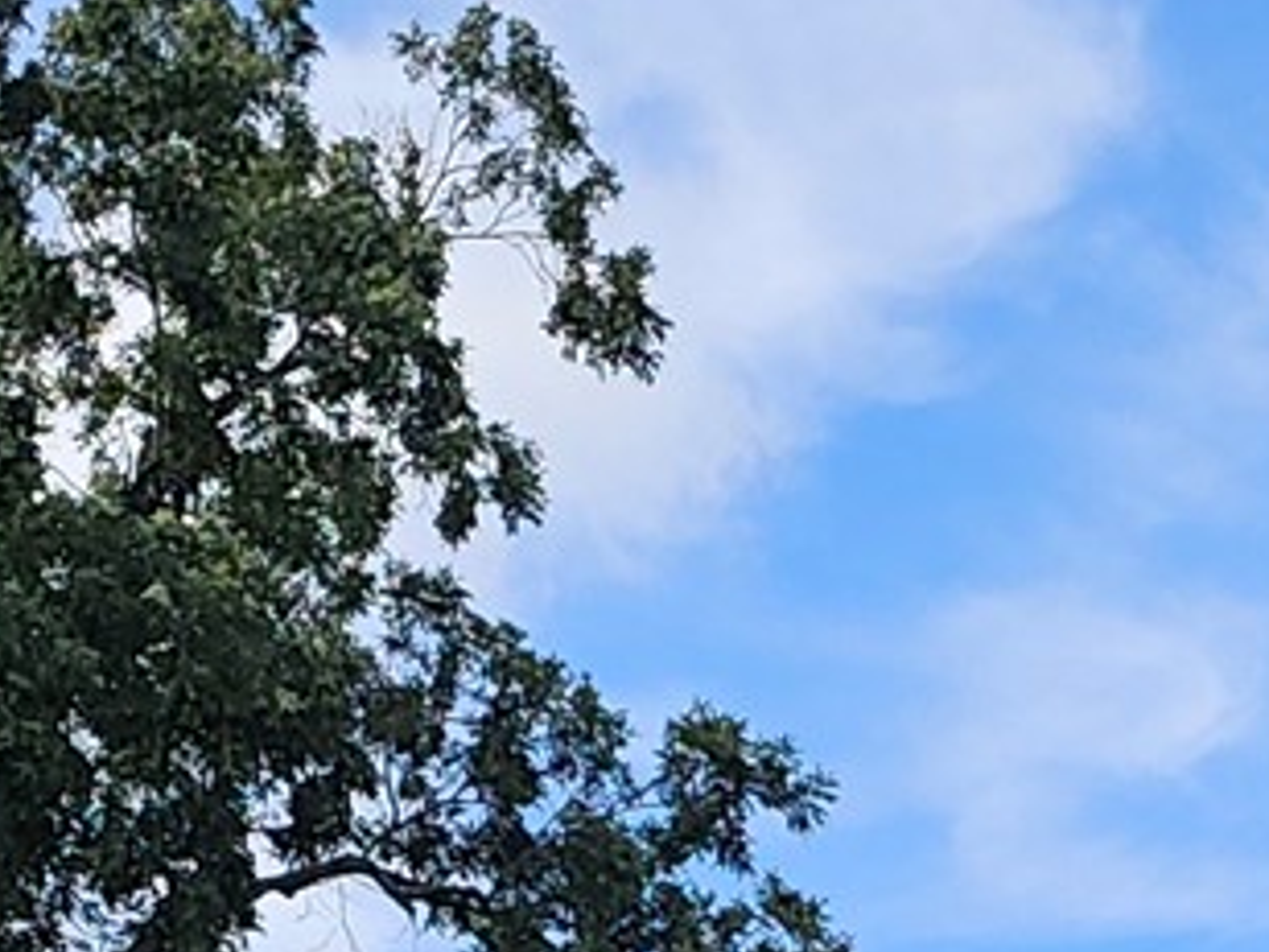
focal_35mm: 153
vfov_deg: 8.4
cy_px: 2699
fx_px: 5609
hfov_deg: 12.7
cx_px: 1323
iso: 10
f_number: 1.7
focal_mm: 6.3
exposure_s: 1/707
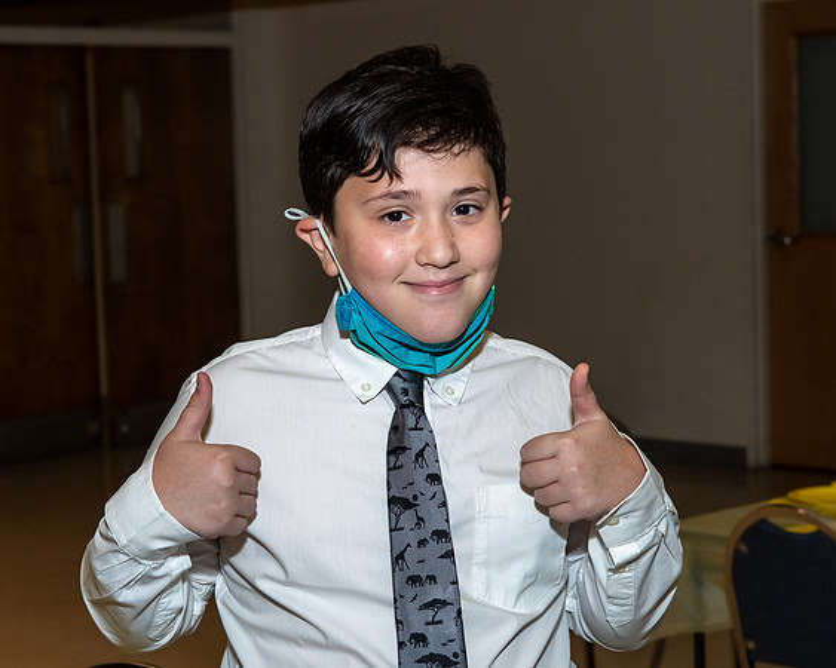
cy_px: 346
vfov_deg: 19.3
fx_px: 1961
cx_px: 428
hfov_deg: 24.1
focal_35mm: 79
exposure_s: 1/250
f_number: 5.6
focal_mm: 45
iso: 500
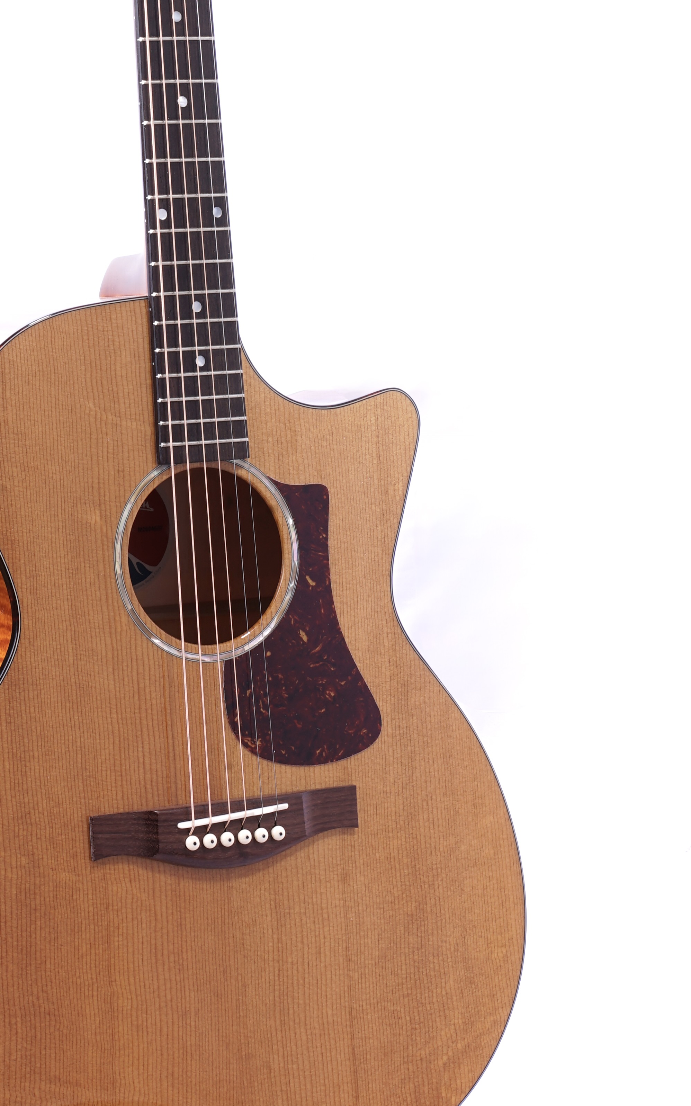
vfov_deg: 17.3
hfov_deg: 10.9
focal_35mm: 120
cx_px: 136
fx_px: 3616
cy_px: 319
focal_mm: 65
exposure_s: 1/50
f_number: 20
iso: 100
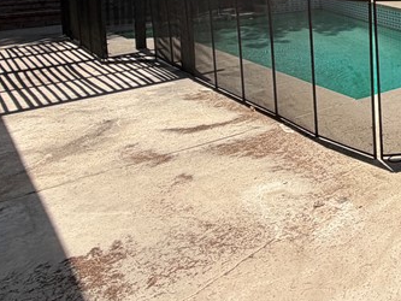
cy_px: -18
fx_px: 498
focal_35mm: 43
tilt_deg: -4.8
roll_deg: +1.2
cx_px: 507
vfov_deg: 30.6
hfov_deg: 33.5
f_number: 2.2
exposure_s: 1/789
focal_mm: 2.22
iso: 20
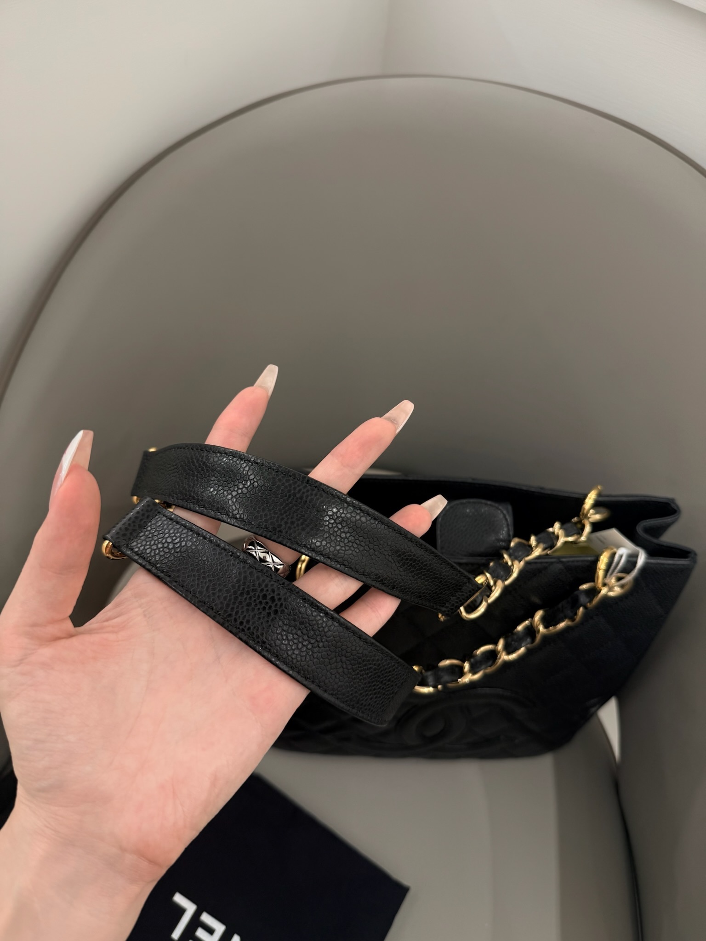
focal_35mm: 24
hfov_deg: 56.8
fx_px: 653
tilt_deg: -52.5
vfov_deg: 71.6
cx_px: 353
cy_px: 470
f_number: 1.78
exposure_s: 1/120
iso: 80
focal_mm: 6.76
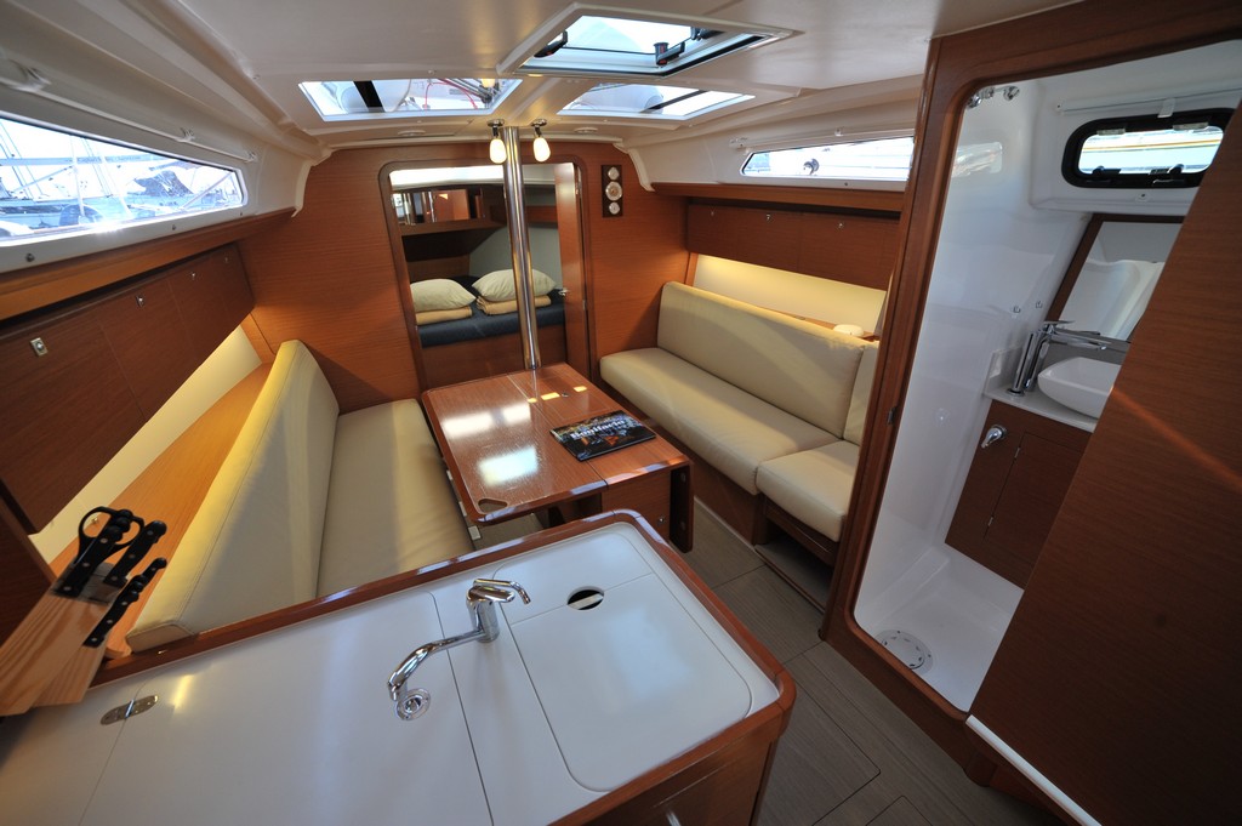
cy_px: 413
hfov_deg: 104.3
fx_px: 483
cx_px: 621
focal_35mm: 14
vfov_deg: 81.1
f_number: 5.6
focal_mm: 14
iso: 800
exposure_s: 1/125
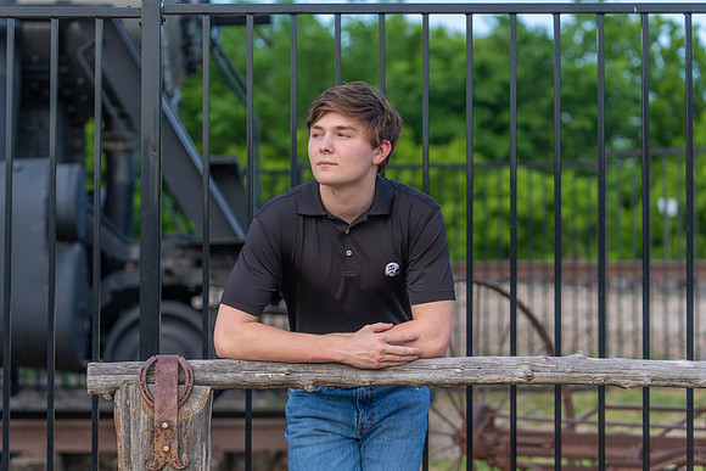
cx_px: 353
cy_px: 236
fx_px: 1687
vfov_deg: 15.9
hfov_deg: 23.6
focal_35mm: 86
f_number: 3.2
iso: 160
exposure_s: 1/320
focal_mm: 81
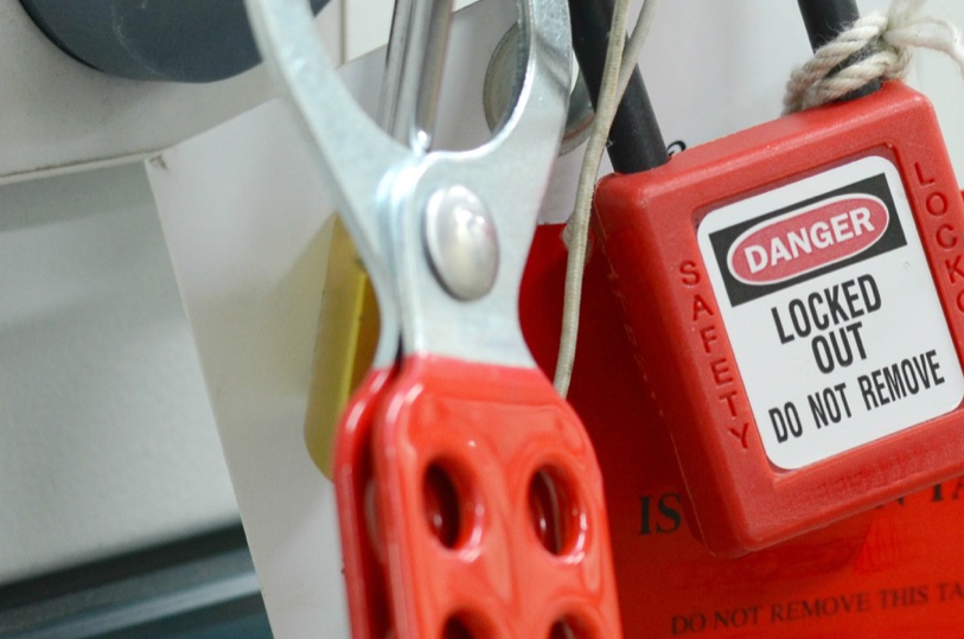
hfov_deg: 12.3
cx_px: 873
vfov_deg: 8.2
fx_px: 4437
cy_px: 332
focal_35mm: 166
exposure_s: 1/30
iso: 640
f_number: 4.5
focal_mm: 50
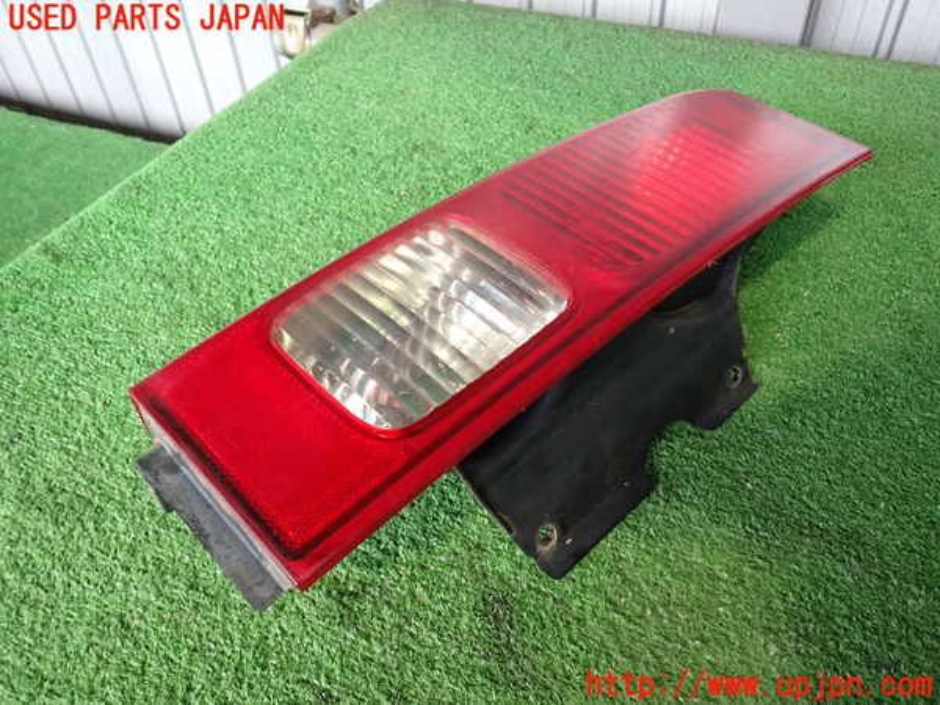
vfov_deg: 49.7
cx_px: 470
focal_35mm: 28
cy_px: 352
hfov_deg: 63.4
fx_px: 760
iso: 320
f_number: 2.2
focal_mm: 5.05
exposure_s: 1/30
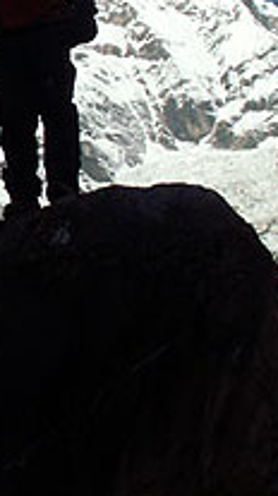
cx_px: -91
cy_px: 129
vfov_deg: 25.3
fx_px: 1091
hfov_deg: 13.9
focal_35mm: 83
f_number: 8
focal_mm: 5.86
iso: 50
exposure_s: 1/250
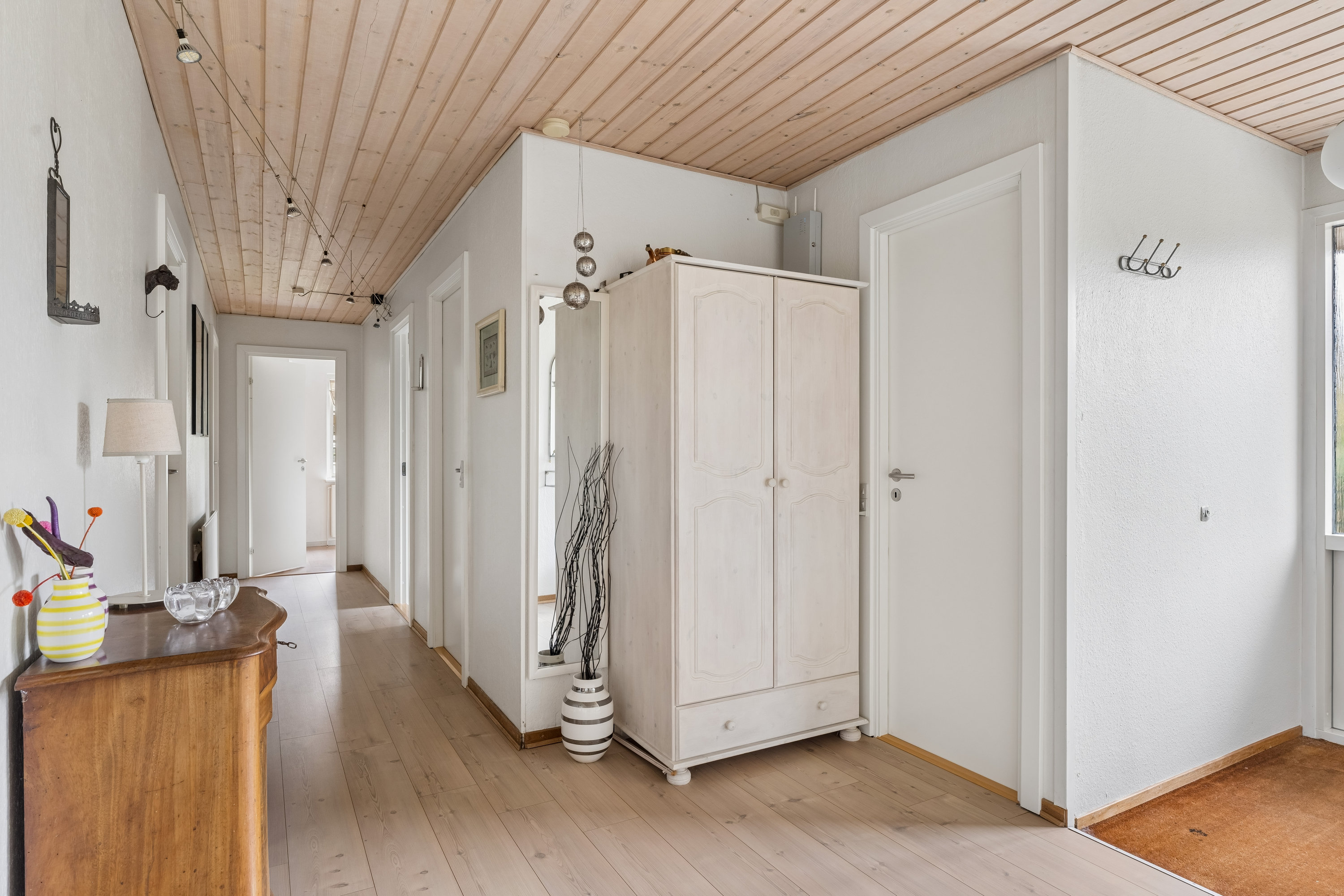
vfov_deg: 61.9
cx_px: 672
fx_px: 747
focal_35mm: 20
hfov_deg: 84.0
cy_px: 448
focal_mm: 20
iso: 200
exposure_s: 1/2
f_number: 10
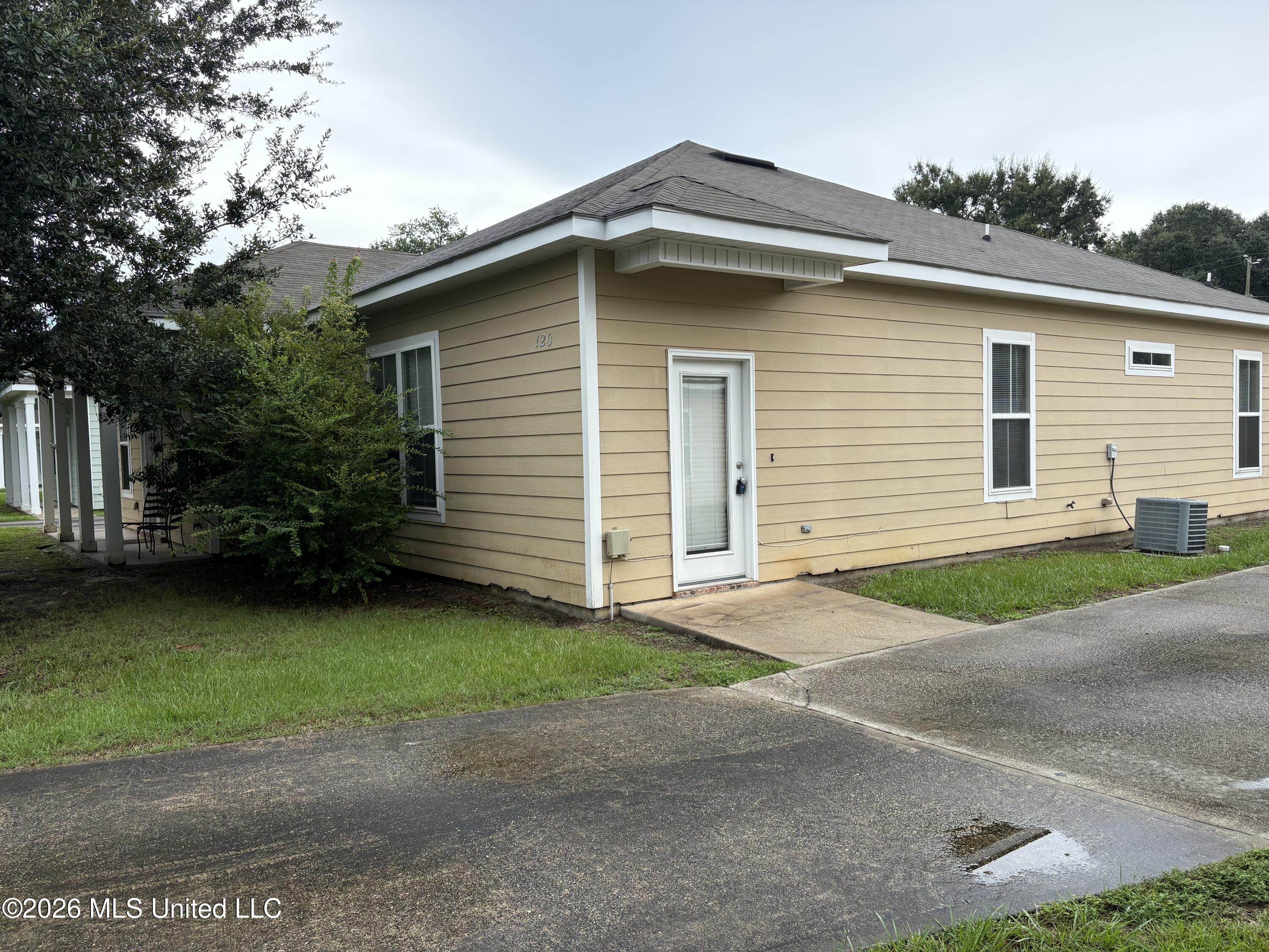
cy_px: 476
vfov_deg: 53.1
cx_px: 634
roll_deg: +1.9
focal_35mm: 26
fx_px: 953
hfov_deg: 67.3
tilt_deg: -3.3
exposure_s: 1/1263
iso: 64
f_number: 1.6
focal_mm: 5.96
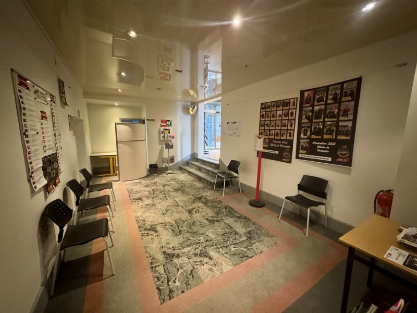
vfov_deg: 85.7
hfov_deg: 102.1
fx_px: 169
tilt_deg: -8.1
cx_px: 208
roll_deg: -1.0
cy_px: 156
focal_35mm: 14
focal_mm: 2.22
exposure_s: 1/50
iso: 1250
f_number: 2.2
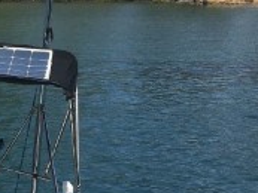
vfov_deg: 13.7
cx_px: -137
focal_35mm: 107
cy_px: 187
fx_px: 798
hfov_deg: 16.6
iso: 25
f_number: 2.2
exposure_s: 1/3344
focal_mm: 4.15
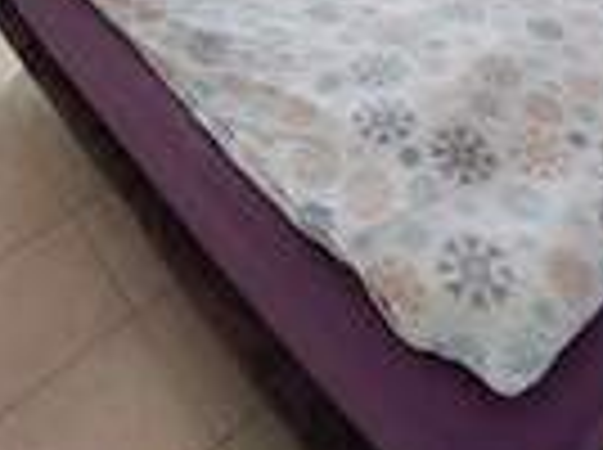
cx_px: 374
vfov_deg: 30.2
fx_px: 643
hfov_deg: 49.8
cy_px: -142
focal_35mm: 37
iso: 50
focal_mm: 1.74
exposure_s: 1/285
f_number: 2.2
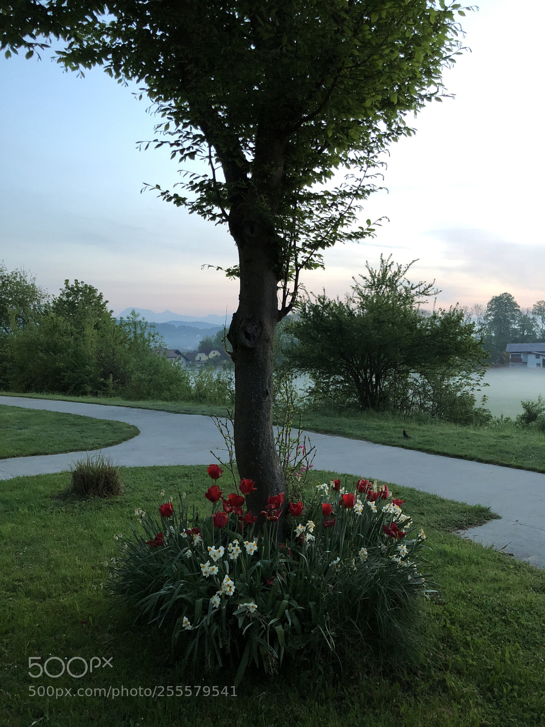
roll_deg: +0.8
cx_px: 272
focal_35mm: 28
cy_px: 364
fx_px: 588
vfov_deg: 63.4
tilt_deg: -2.3
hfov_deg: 49.7
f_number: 1.8
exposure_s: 1/14
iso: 100
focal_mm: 3.99
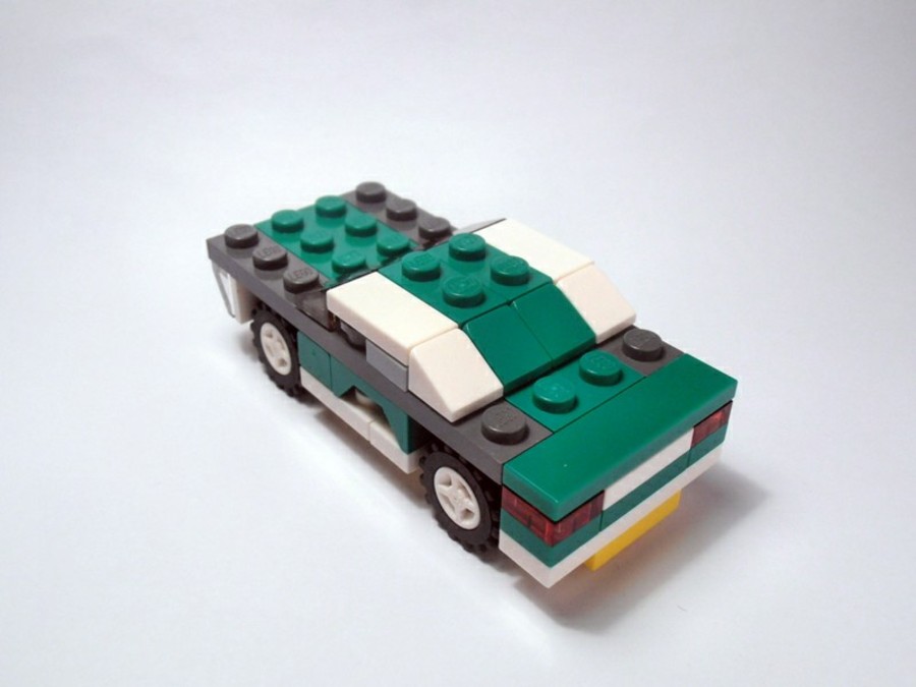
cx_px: 458
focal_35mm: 37
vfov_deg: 38.7
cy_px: 344
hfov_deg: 50.1
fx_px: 979
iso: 80
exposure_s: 1/80
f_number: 3.9
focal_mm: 6.61
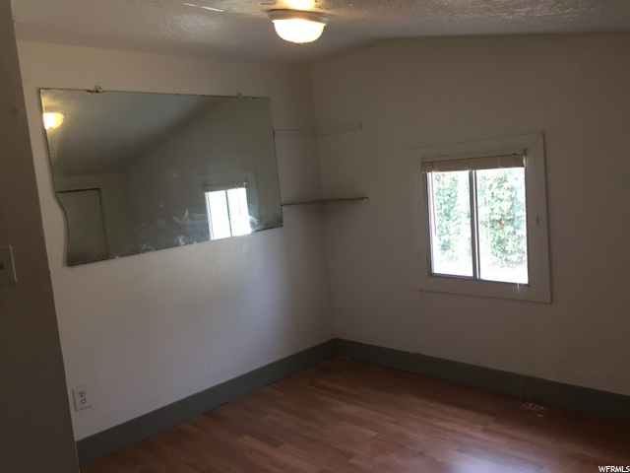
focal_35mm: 29
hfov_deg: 61.7
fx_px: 528
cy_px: 236
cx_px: 315
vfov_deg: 48.2
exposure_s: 1/30
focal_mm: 4.15
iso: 32
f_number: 2.2
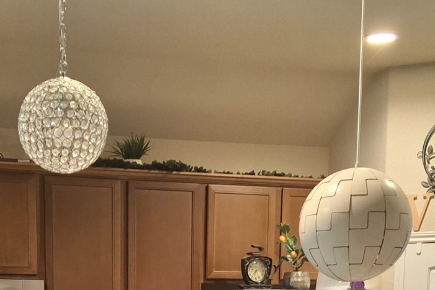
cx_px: 146
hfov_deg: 26.5
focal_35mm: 76
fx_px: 918
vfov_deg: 16.2
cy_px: 453
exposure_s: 1/33
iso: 250
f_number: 1.8
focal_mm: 4.69
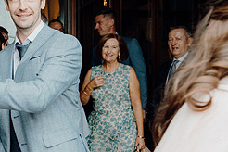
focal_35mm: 59
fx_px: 374
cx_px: 10
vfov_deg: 23.0
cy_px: 71
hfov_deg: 31.8
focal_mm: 25
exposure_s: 1/200
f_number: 3.5
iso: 250
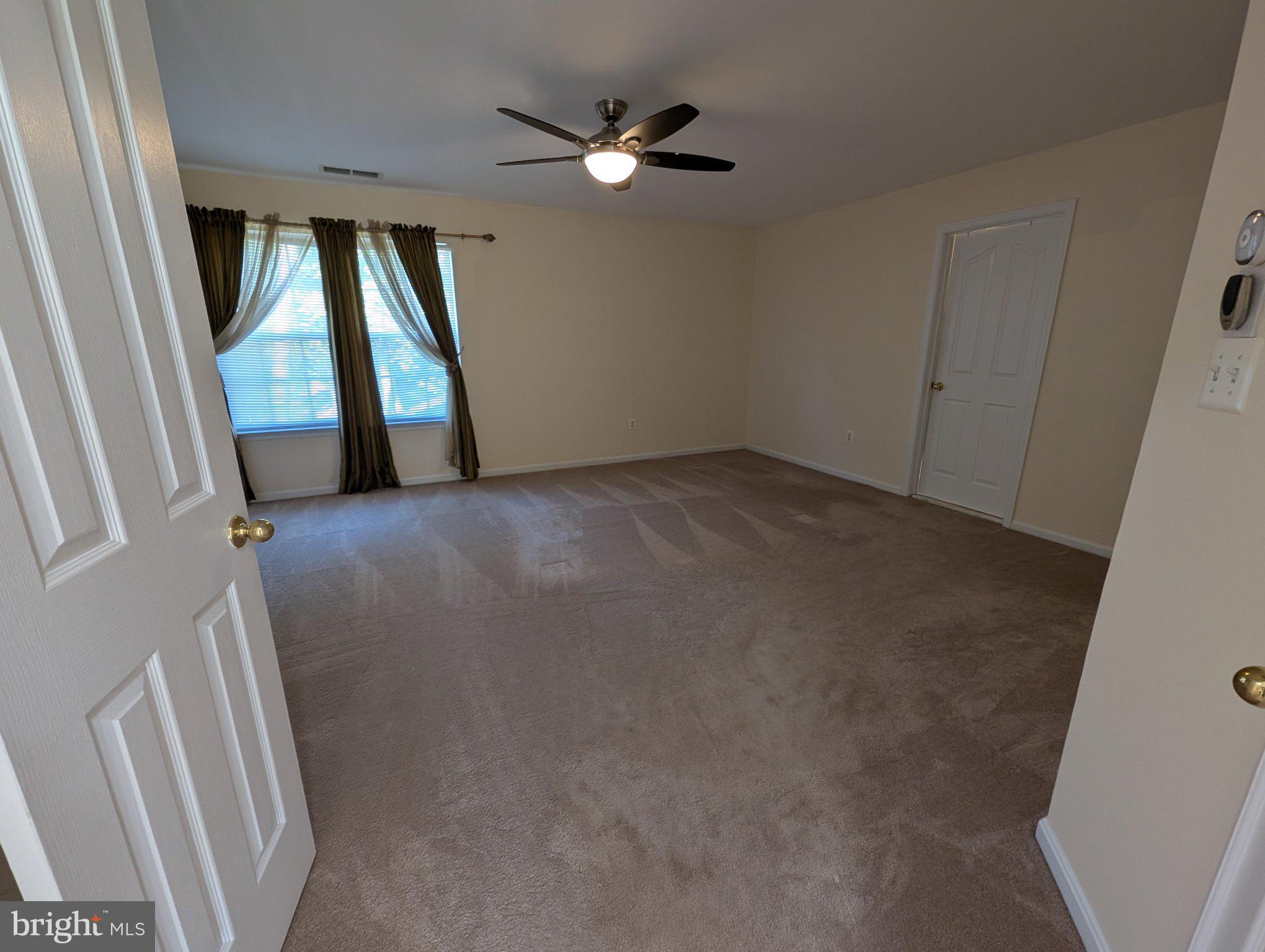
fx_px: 476
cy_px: 476
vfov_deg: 90.1
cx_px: 632
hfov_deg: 106.1
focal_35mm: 13
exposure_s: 1/24
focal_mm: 1.95
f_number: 2.2
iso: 71
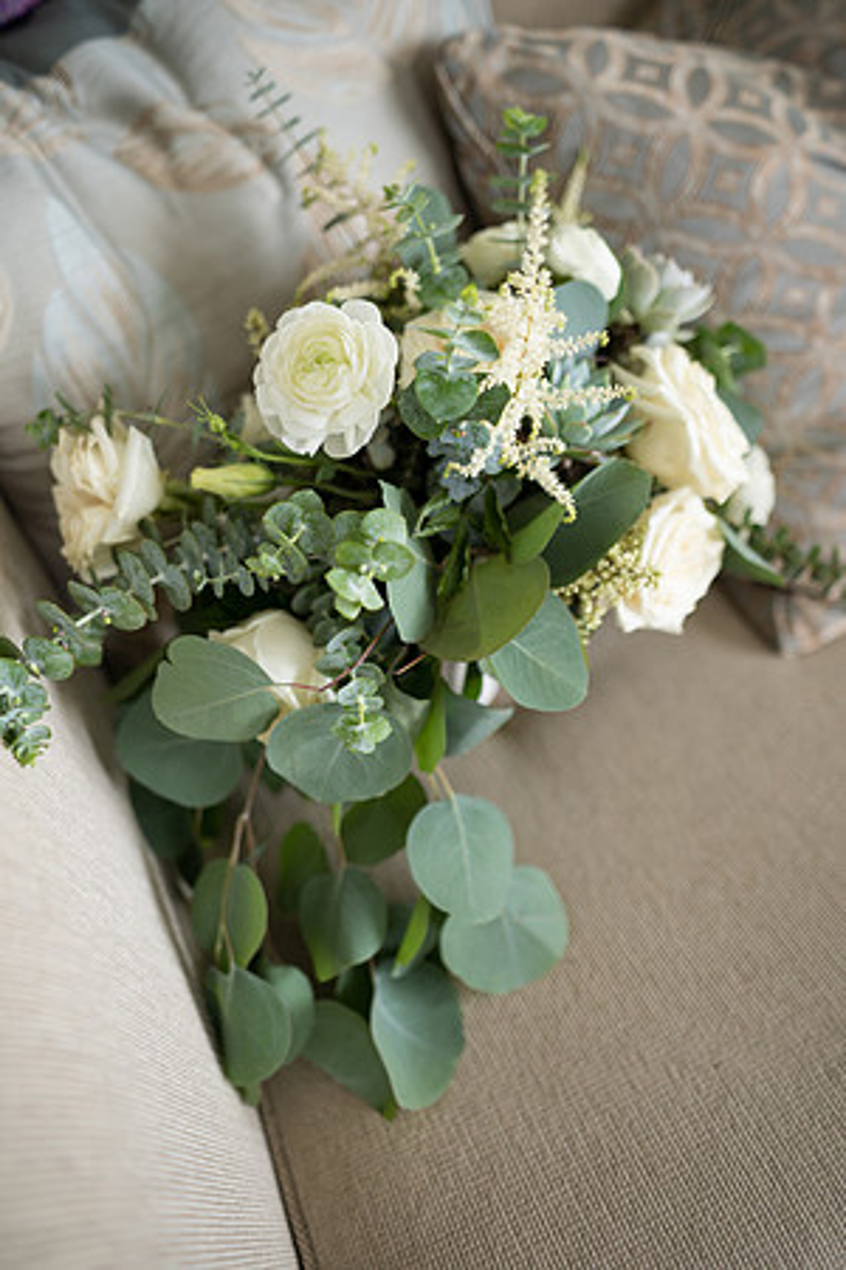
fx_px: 846
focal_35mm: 24
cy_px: 635
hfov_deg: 53.1
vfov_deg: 73.7
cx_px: 423
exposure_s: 1/200
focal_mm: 24
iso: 200
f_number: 1.6
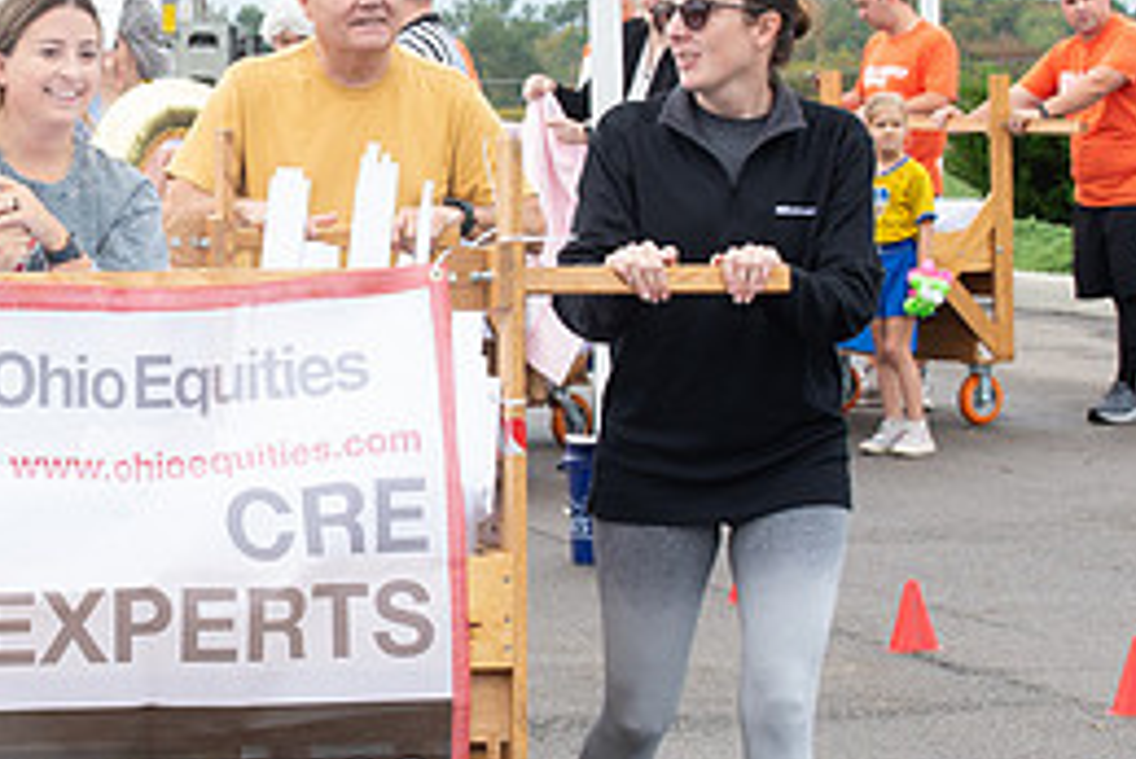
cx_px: 47
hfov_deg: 8.9
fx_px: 7262
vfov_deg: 6.0
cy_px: 354
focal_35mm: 230
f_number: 10
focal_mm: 75
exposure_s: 1/160
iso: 640
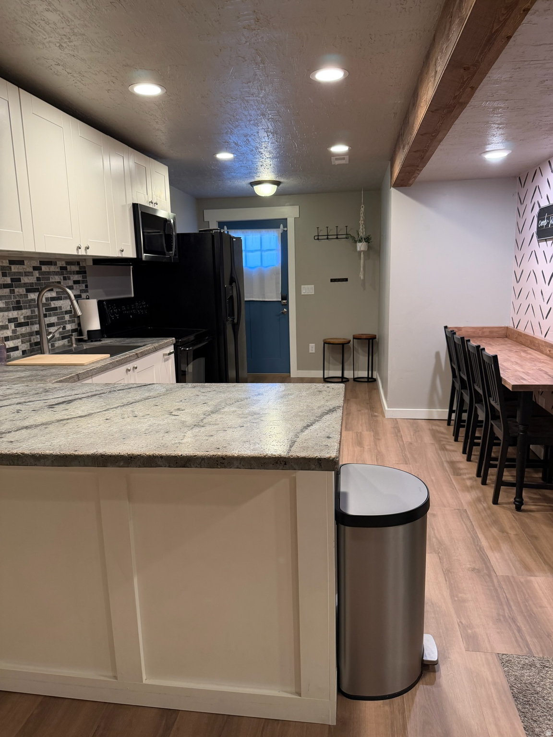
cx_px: 276
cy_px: 368
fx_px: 511
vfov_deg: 71.6
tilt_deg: -10.3
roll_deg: +1.0
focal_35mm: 24
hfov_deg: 56.8
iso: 200
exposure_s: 1/60
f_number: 1.78
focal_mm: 6.76
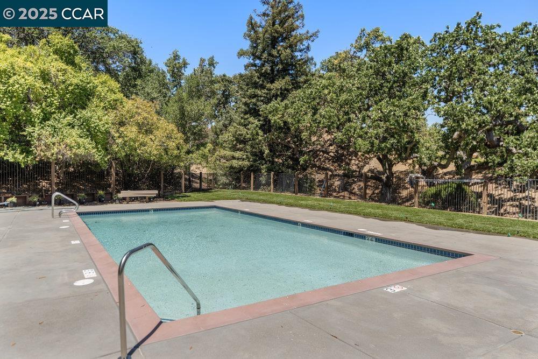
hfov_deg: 73.7
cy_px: 180
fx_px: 359
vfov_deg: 53.1
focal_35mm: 24
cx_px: 269
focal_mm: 24
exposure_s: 1/1250
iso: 125
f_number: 4.5
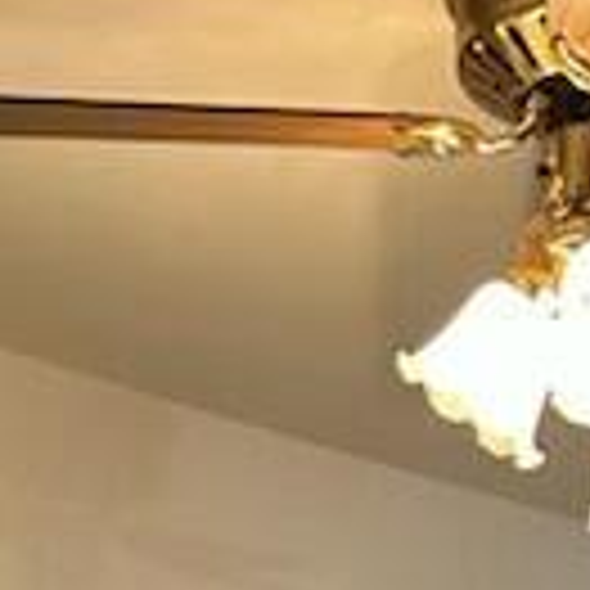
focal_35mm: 112
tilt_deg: -4.5
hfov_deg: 15.2
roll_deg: +0.1
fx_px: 2160
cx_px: 640
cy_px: 1401
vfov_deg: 12.4
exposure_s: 1/60
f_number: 1.5
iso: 250
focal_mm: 5.7
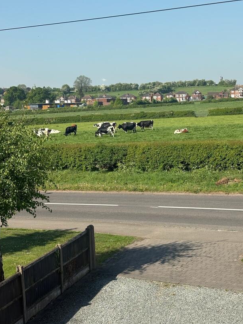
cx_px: 140
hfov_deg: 22.2
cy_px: 199
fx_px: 618
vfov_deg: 29.3
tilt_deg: -8.6
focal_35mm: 66
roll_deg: +1.4
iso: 32
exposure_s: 1/1957
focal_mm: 5.96
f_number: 1.6
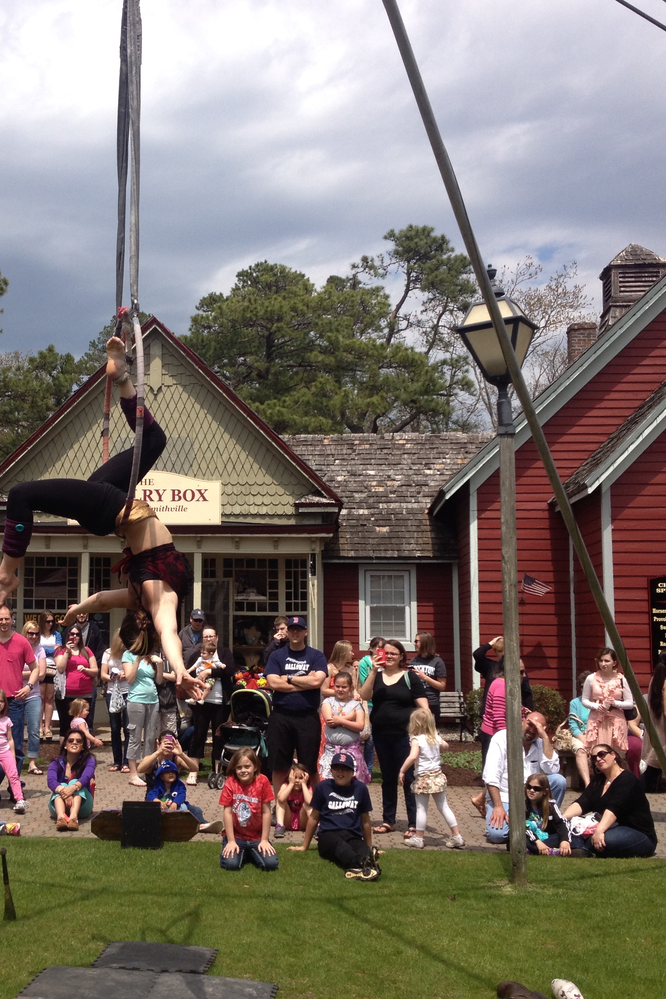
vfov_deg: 40.3
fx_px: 1359
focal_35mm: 49
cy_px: 496
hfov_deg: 27.3
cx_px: 197
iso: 50
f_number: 2.4
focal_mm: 4.28
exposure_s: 1/2208
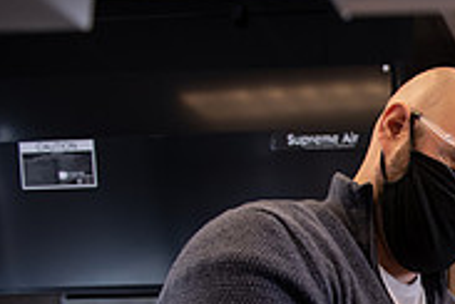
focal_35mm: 76
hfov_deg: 22.3
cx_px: 671
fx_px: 960
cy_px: 447
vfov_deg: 16.5
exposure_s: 1/200
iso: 800
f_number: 3.5
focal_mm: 24
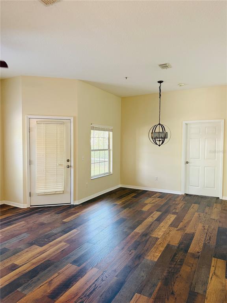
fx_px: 210
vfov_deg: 71.6
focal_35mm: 24
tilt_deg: -1.8
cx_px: 114
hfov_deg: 56.8
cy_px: 152
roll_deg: -0.6
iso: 200
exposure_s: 1/72
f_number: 1.78
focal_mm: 6.76
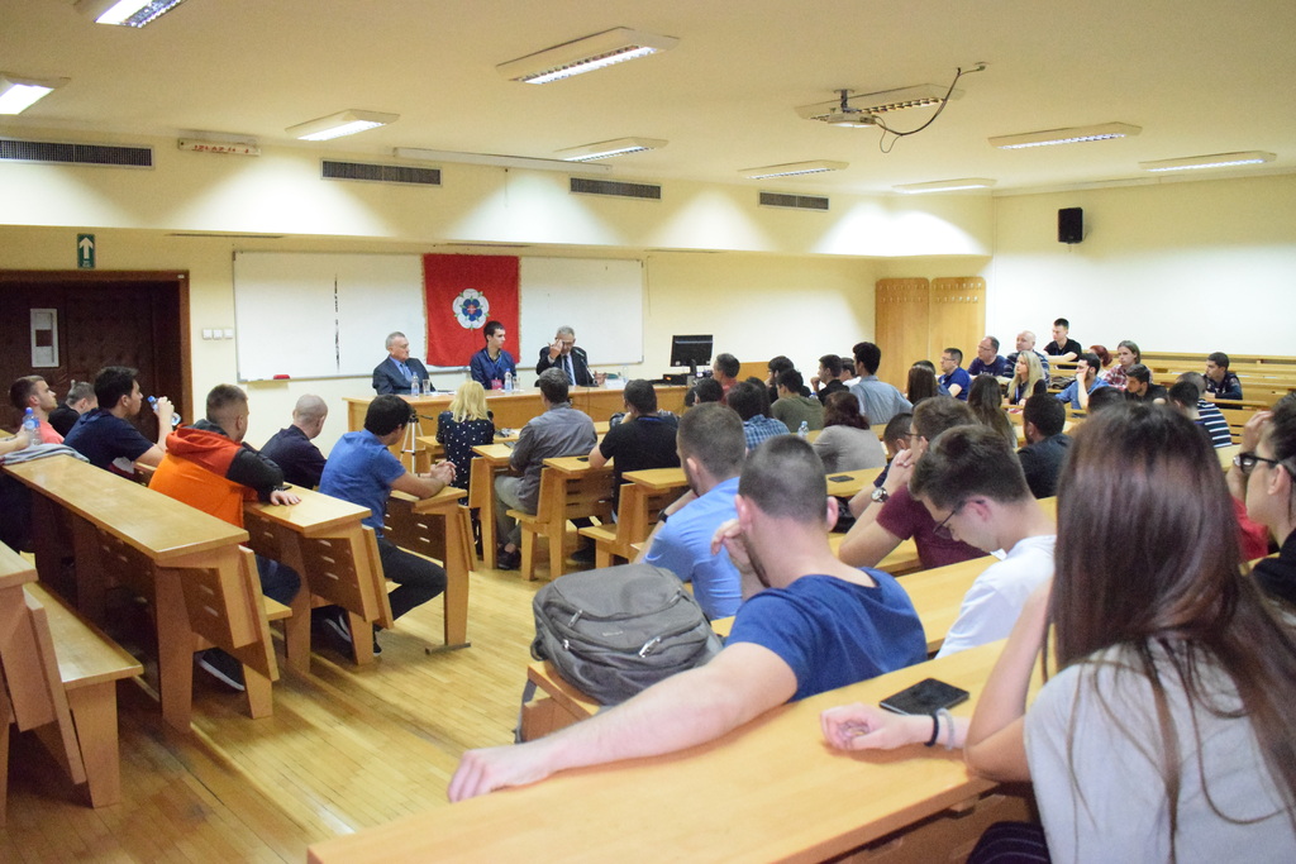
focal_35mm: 33
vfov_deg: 40.0
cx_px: 648
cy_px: 432
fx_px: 1188
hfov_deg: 57.2
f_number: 5
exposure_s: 1/160
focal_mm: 22
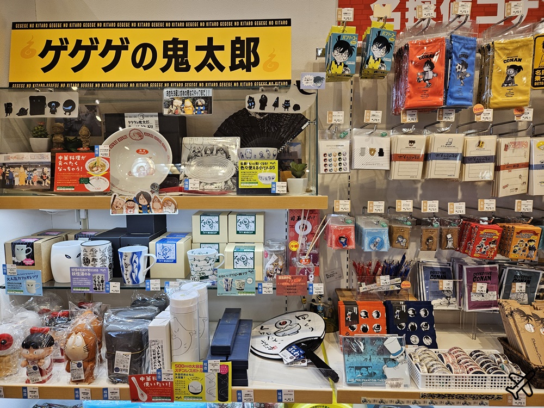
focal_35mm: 23
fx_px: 361
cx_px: 272
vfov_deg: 58.9
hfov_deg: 73.9
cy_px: 204
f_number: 1.8
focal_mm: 5.4
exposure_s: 1/120
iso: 50
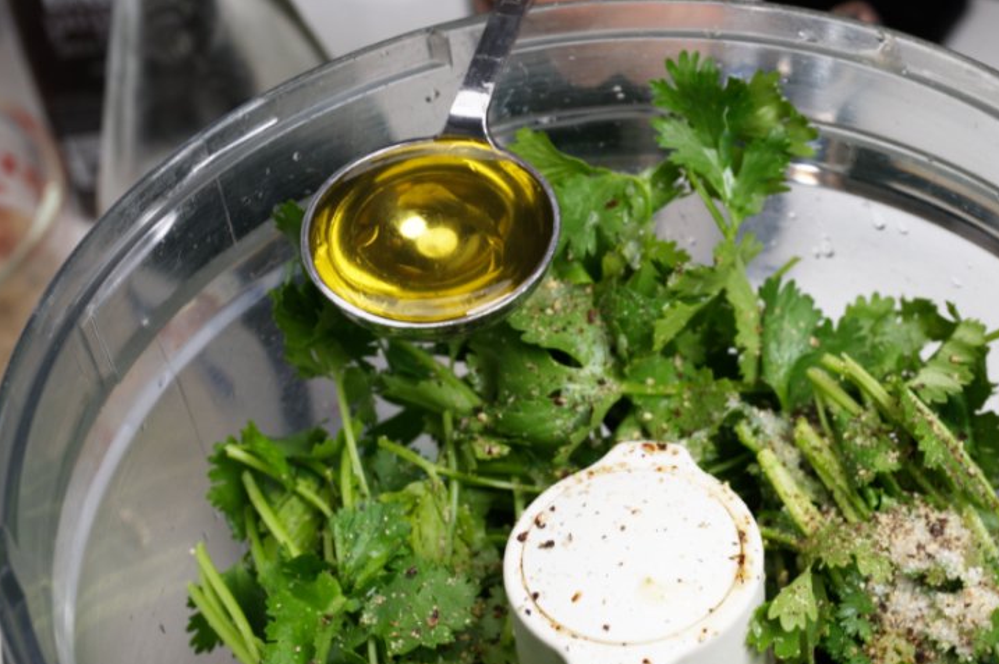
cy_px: 439
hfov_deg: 28.0
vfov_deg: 18.8
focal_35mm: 72
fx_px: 1997
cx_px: 623
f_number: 8
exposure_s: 1/160
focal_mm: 43
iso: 200
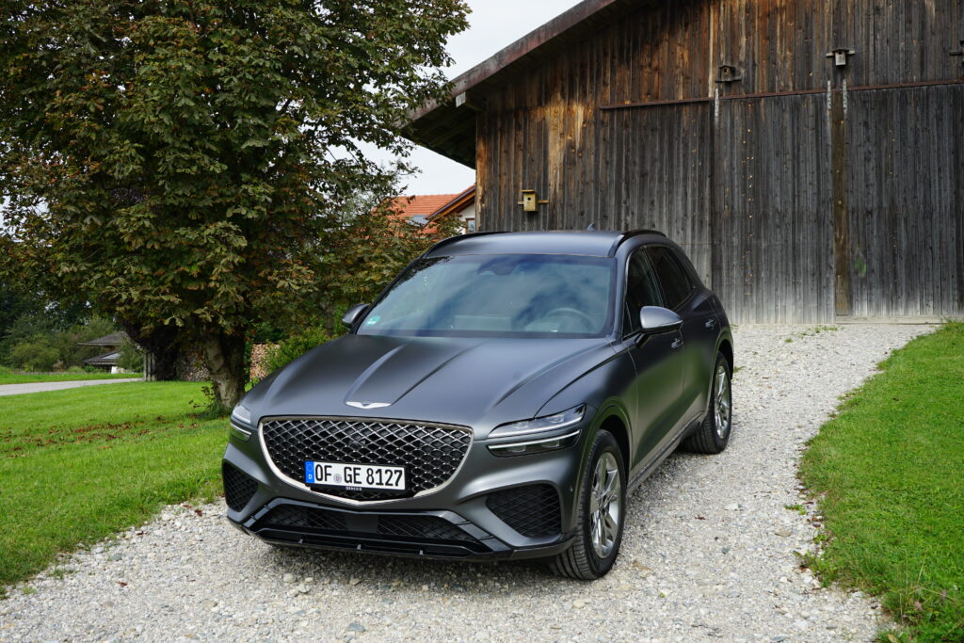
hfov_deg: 45.4
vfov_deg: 31.2
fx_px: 1152
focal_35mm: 43
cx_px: 482
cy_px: 322
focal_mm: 43
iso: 100
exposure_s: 1/100
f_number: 9
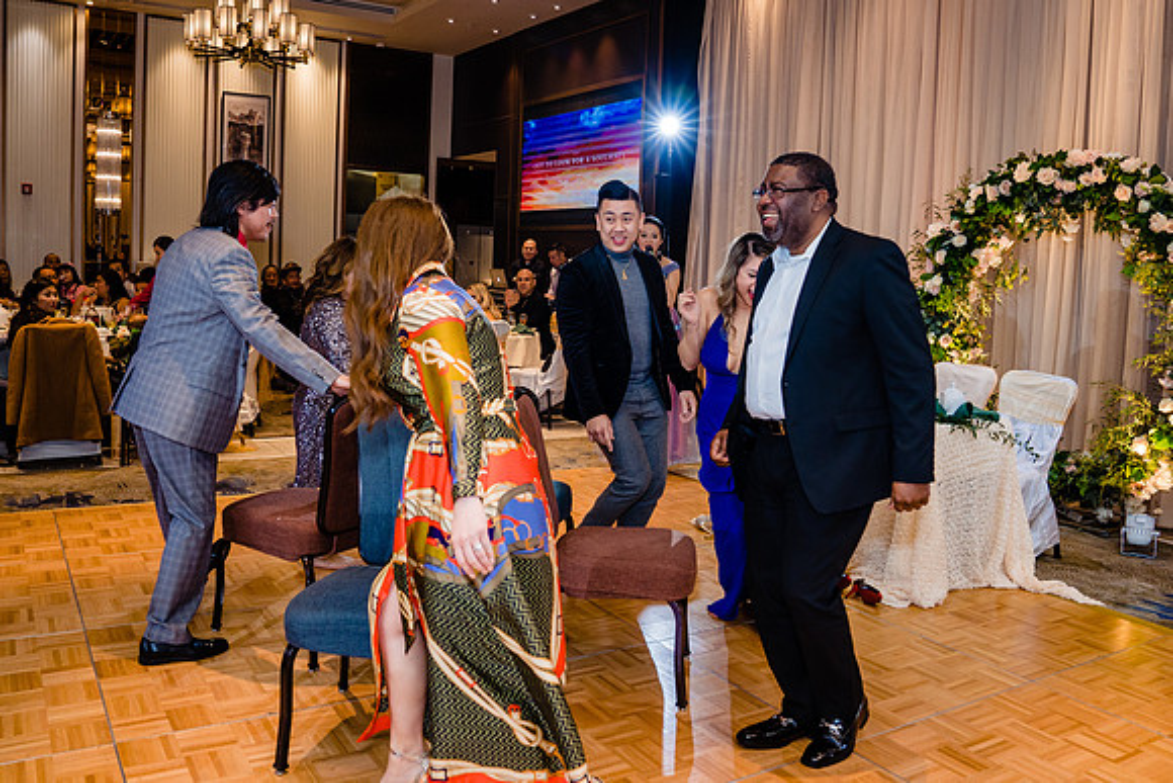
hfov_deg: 62.7
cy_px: 333
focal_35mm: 30
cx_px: 588
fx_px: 962
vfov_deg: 44.2
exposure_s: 1/160
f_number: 4
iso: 1000
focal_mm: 24
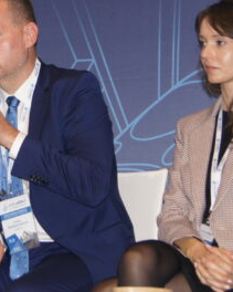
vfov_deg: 15.5
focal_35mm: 123
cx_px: -11
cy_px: 34
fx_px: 1061
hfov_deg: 12.4
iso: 500
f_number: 4.5
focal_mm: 30
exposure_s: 1/60
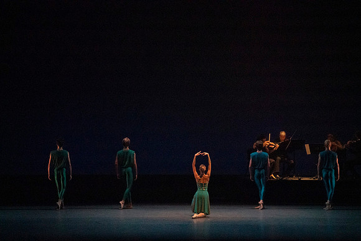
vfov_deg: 8.4
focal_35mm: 164
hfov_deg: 12.5
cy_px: 120
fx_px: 1645
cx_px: 180
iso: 25600
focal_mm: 164
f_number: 8
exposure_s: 1/400
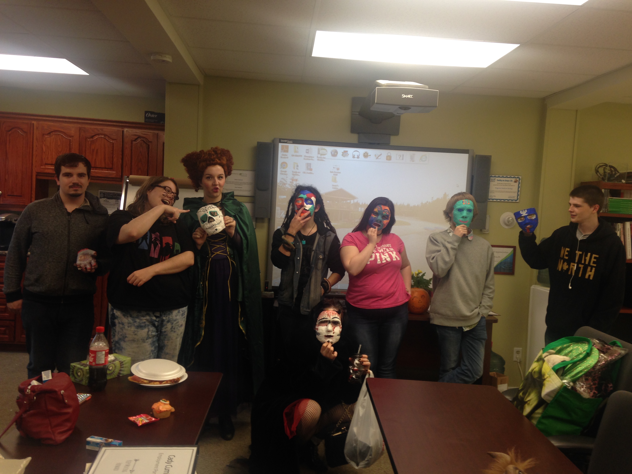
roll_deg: -2.4
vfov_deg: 42.9
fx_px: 602
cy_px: 237
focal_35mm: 33
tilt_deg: -3.2
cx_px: 316
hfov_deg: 55.4
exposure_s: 1/30
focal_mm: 4.12
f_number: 2.4
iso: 50
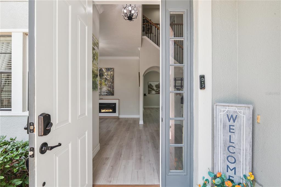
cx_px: 140
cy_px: 94
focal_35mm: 17
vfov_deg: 70.4
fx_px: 133
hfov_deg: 93.3
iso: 400
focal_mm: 17
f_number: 10
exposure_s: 1/40
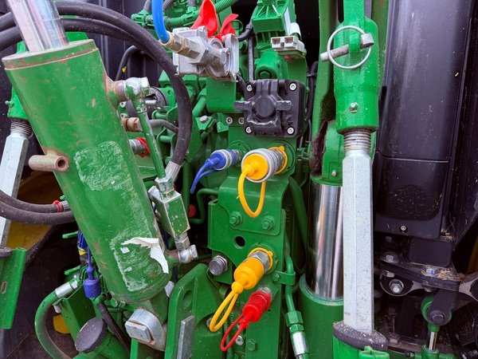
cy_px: 180
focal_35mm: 24
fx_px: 331
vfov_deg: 56.8
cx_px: 239
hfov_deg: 71.6
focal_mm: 6.76
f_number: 1.78
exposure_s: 1/184
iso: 80
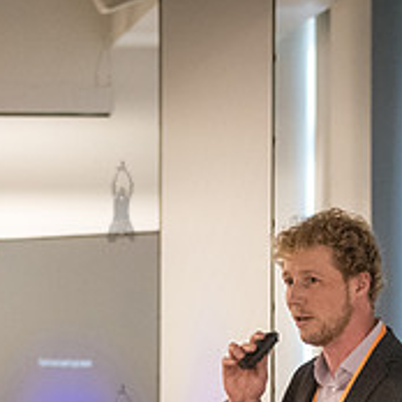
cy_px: 424
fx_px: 3731
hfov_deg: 6.2
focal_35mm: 284
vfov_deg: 6.1
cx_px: 120
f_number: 3.5
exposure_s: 1/250
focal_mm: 100
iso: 4000
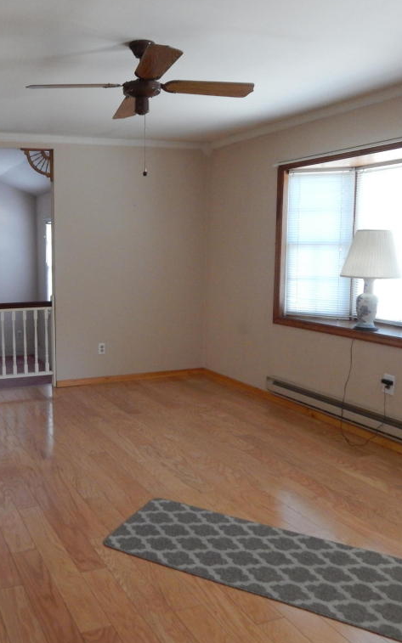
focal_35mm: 33
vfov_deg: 58.1
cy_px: 320
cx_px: 84
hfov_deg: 37.1
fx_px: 579
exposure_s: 1/30
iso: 400
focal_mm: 4
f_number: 3
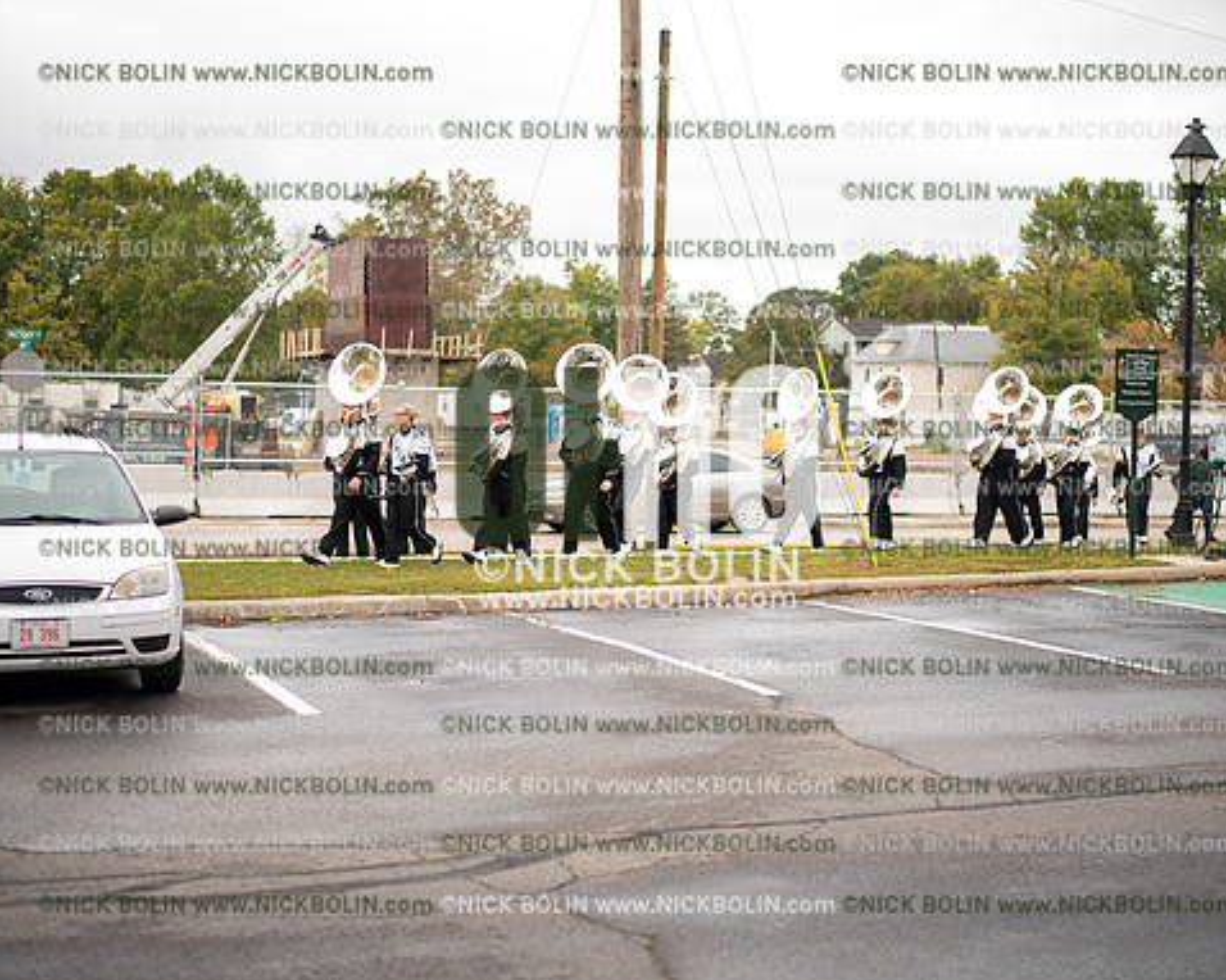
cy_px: 489
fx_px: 2067
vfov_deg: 26.7
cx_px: 636
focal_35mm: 57
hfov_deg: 33.0
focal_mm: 50
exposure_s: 1/100
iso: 100
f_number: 1.8
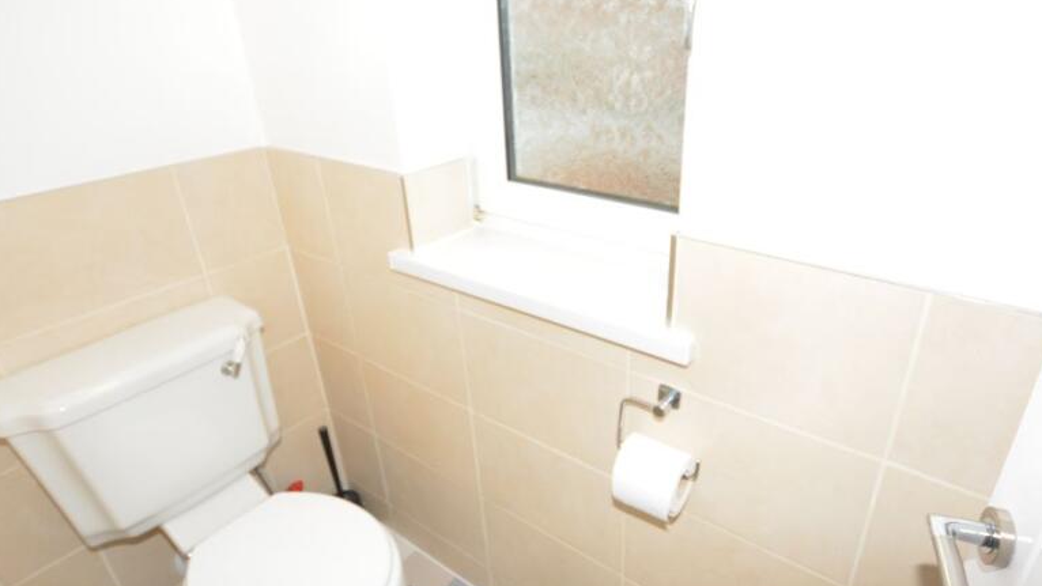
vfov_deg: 53.6
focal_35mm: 21
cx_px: 582
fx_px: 580
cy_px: 303
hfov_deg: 83.5
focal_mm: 10
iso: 200
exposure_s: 1/60
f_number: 4
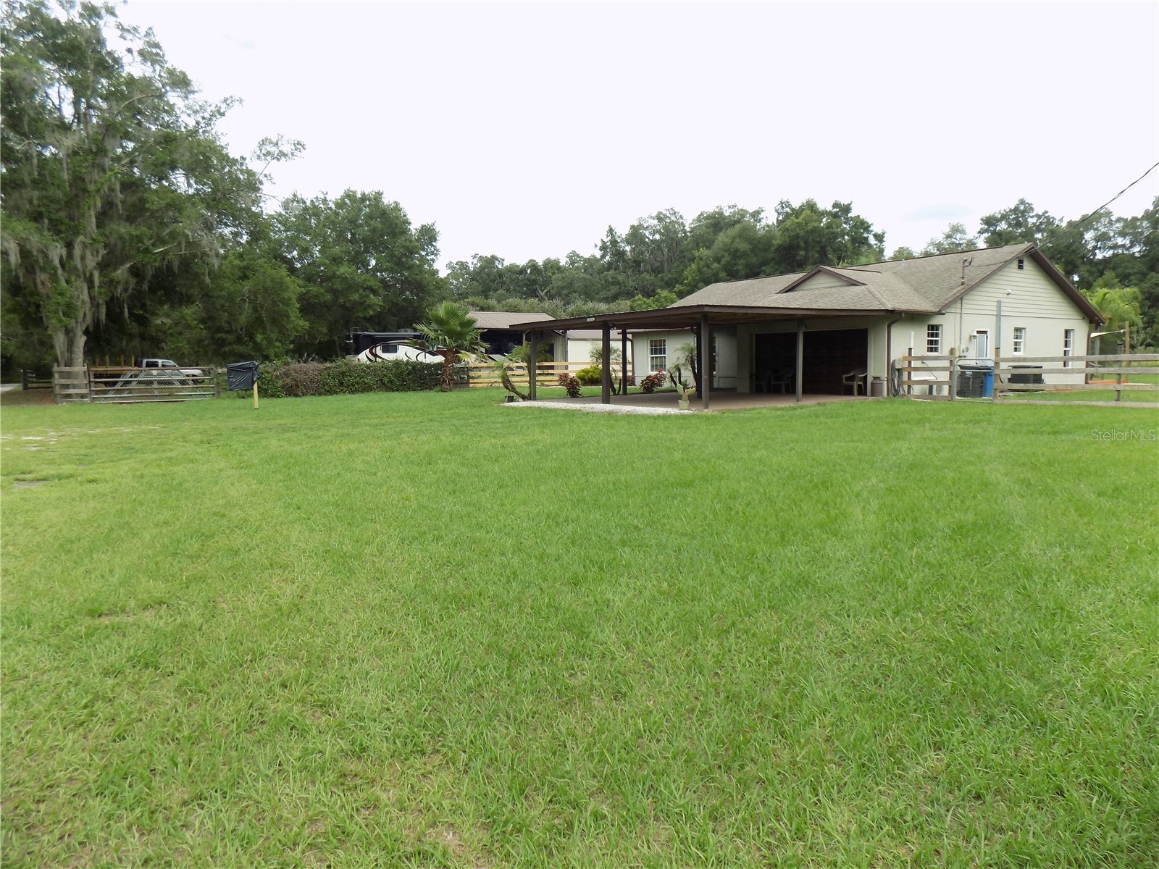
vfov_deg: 58.9
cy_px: 434
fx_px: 770
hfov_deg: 73.9
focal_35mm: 23
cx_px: 580
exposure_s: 1/320
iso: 80
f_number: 3.1
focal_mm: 4
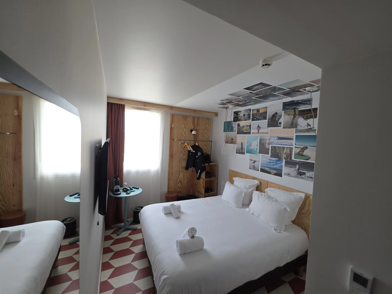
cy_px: 147
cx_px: 196
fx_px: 147
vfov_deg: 89.9
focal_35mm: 13
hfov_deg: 106.2
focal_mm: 2.2
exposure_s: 1/100
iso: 80
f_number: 1.9
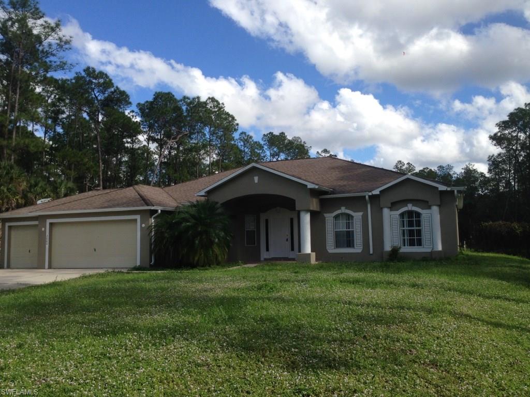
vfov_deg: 42.9
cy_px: 198
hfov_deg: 55.4
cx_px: 265
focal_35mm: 33
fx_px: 505
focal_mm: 4.12
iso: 50
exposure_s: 1/1427
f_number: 2.4
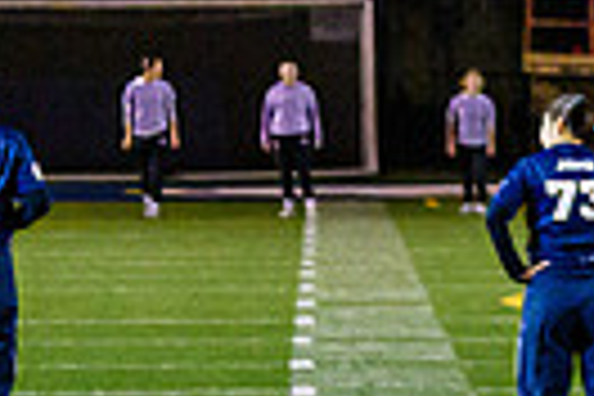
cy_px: -142
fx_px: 9322
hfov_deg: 3.6
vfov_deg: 2.4
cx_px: 59
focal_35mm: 565
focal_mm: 70
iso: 4000
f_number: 3.2
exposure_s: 1/800
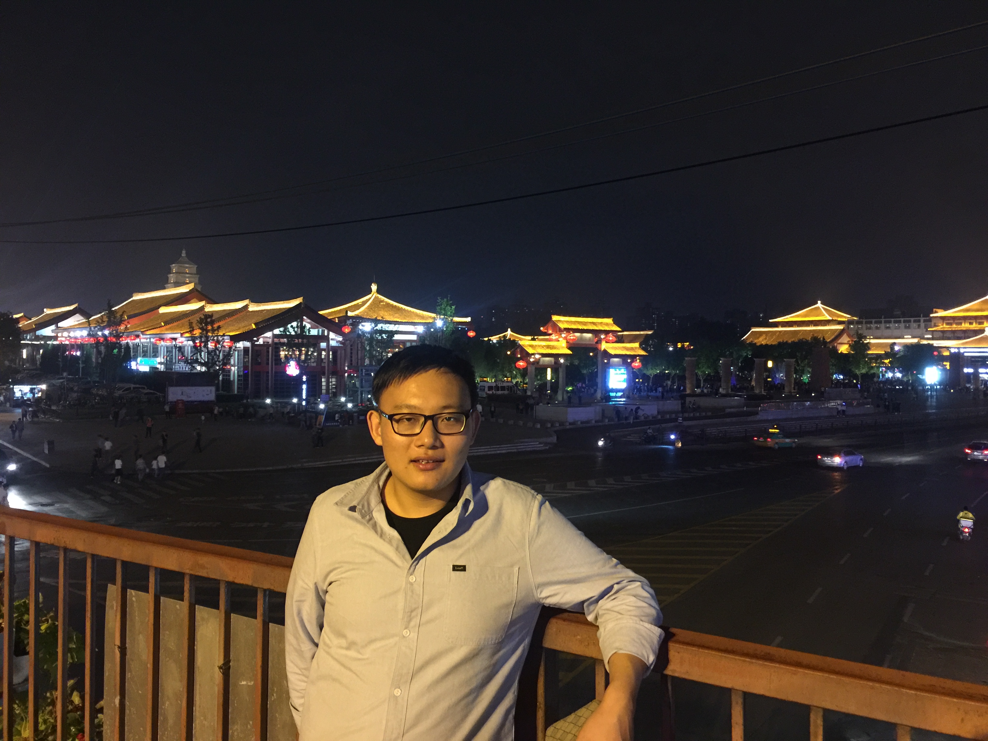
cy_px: 370
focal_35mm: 29
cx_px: 494
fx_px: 828
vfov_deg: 48.2
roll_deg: -1.8
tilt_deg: -0.3
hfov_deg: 61.7
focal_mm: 4.15
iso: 160
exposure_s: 1/8
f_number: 2.2
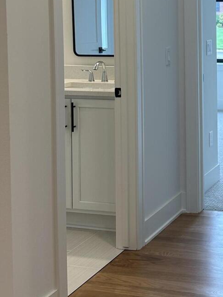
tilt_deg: -2.0
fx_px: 636
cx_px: 227
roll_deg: -0.3
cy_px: 41
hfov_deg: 19.3
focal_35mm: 74
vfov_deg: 25.7
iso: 80
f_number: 1.78
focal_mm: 6.86
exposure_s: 1/120
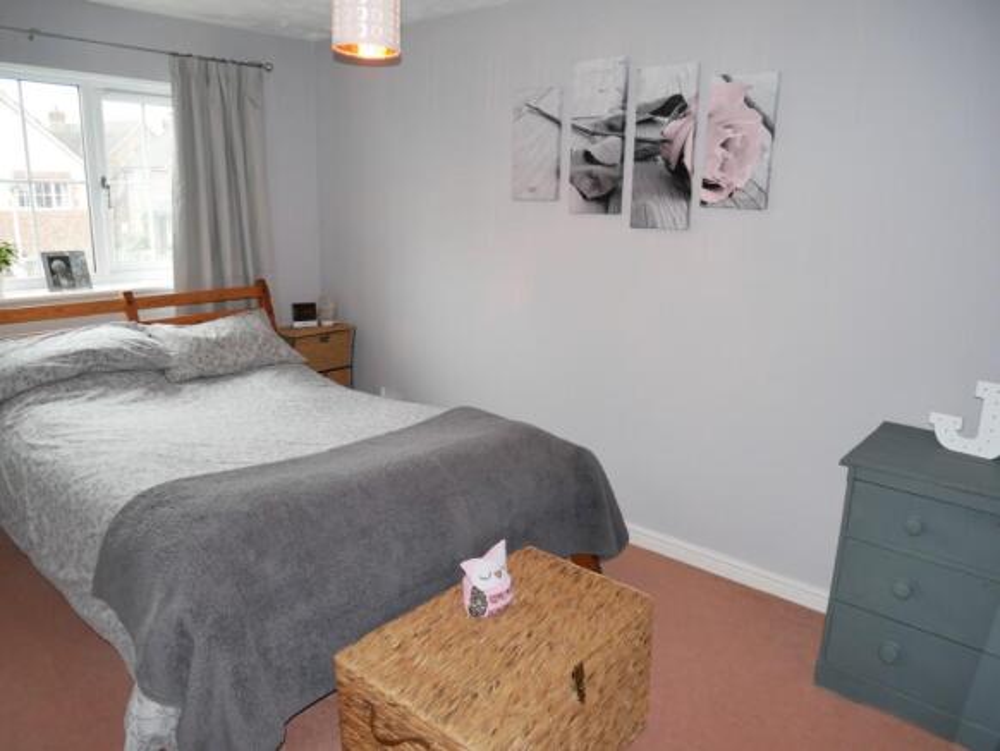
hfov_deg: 71.6
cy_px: 376
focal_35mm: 24
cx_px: 500
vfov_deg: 56.9
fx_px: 694
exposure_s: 1/50
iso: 400
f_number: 3.5
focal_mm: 12
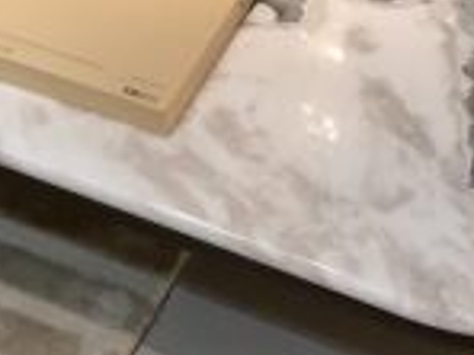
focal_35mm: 92
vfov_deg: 15.6
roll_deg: -0.2
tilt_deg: -39.7
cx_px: 192
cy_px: -38
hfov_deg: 21.3
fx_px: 1260
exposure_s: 1/50
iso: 160
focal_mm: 3.3
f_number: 2.4
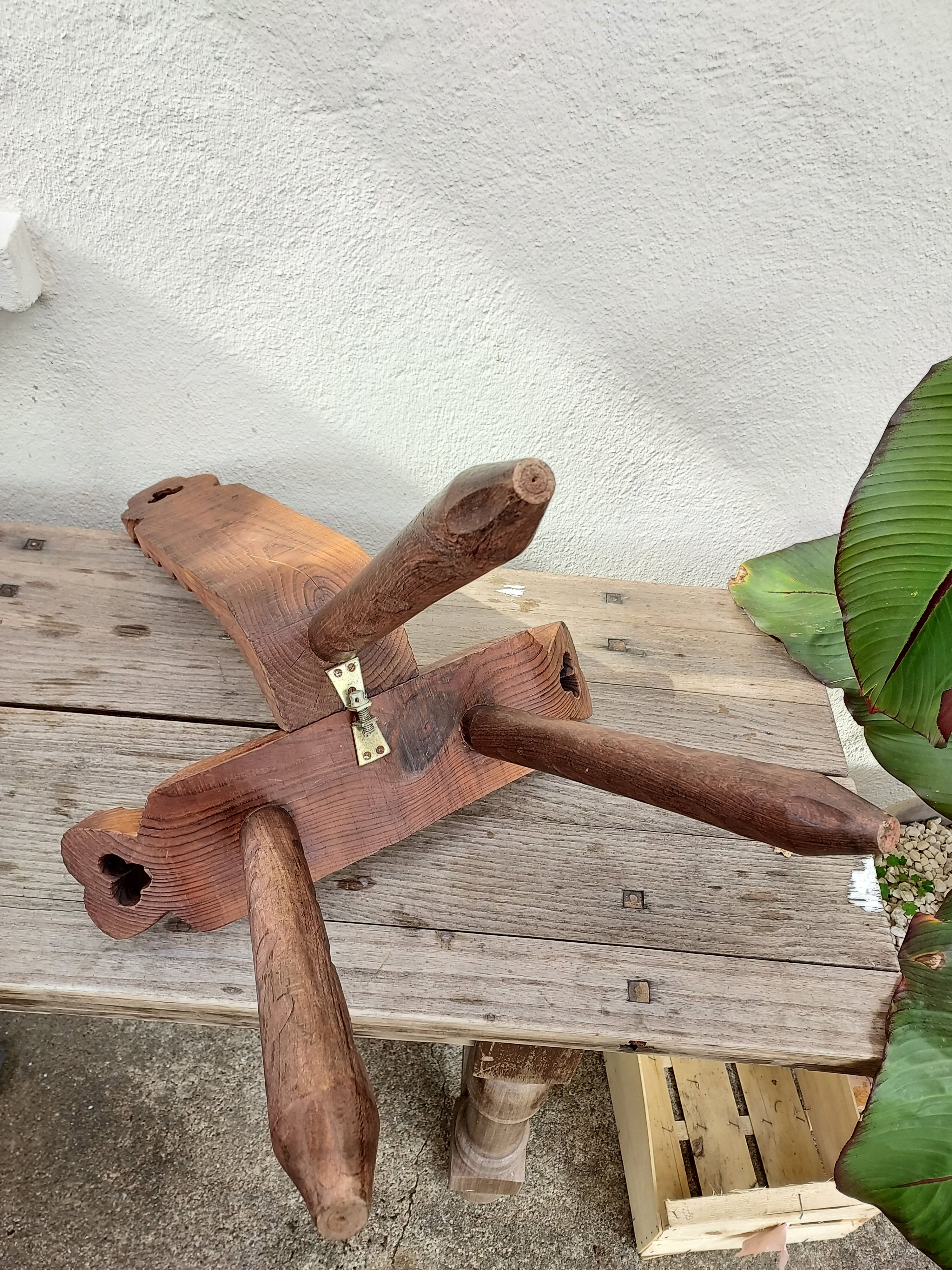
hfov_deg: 56.8
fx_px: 880
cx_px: 476
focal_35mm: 24
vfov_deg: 71.6
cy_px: 635
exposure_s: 1/50
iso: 64
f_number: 1.8
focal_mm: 4.6
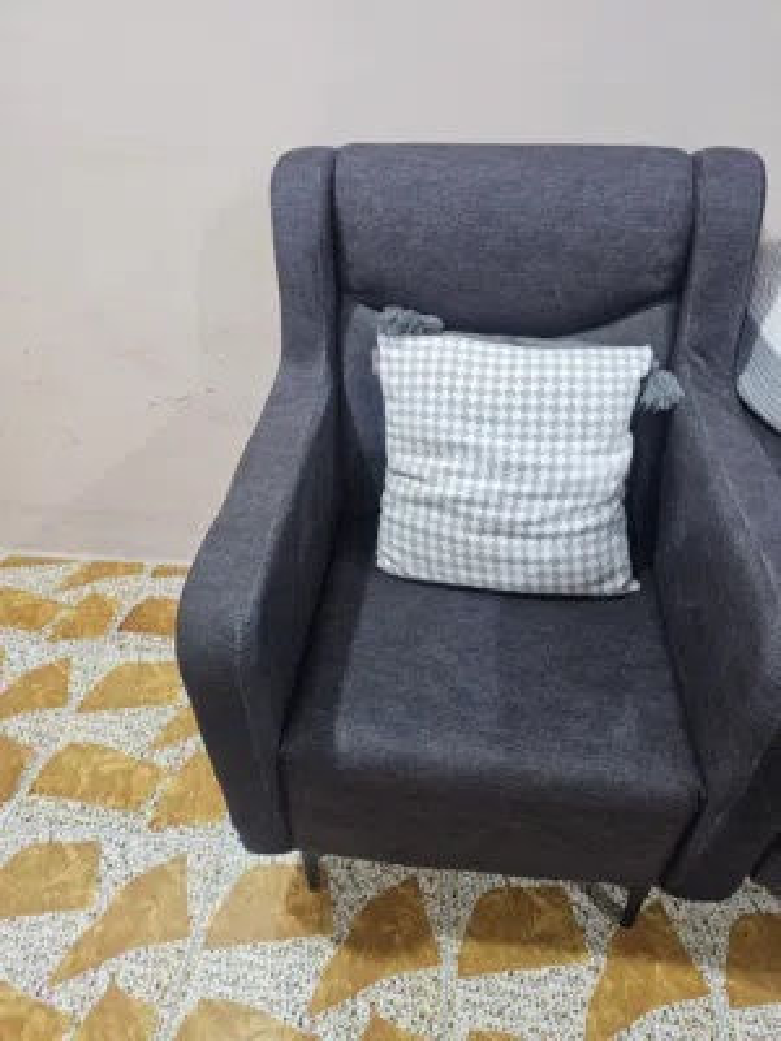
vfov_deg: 73.9
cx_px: 390
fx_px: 692
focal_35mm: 23
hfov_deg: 58.9
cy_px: 520
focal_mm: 6.3
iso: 640
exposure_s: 1/142
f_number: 1.7
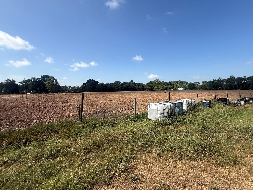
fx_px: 117
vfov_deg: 77.8
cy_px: 84
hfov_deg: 94.2
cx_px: 138
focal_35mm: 16
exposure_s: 1/2024
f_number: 2.2
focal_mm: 2.22
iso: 50
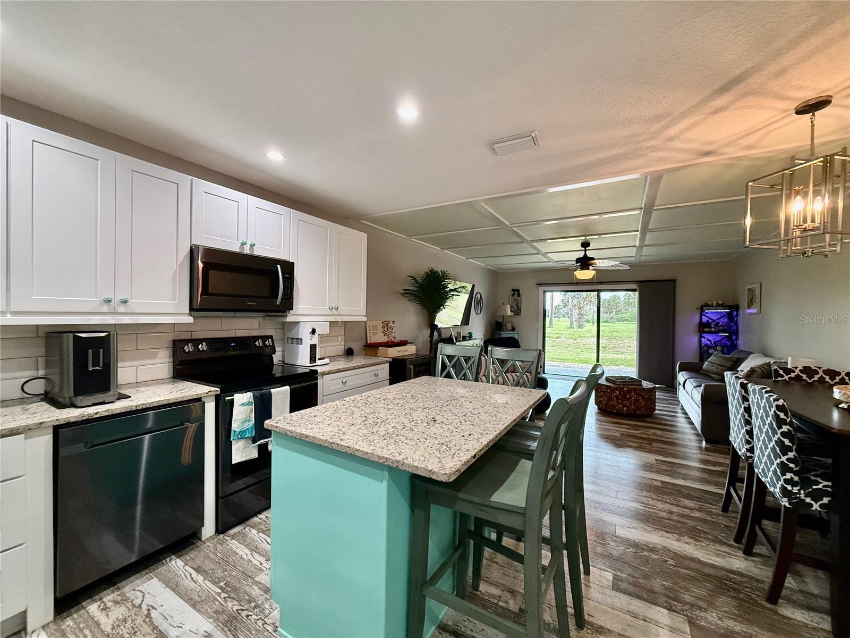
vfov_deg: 85.7
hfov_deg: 102.1
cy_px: 319
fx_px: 344
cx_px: 425
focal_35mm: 14
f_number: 2.2
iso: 400
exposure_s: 1/120
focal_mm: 2.22
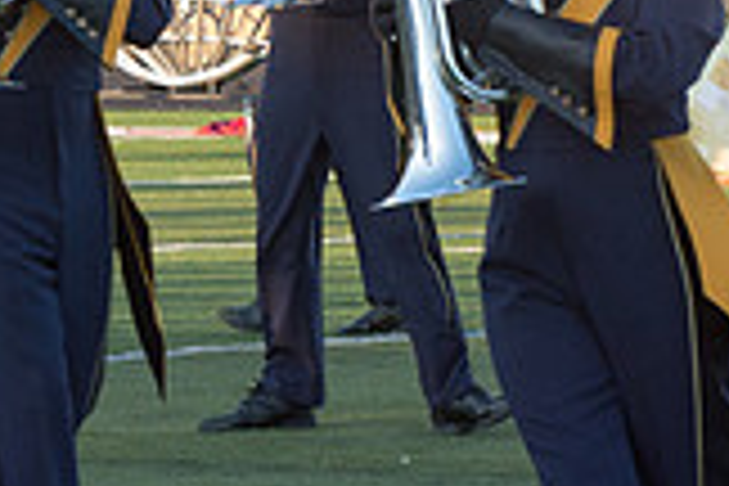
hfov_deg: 3.9
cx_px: -328
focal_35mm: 529
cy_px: 46
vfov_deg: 2.6
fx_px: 10711
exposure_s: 1/400
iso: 640
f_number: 10
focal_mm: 116
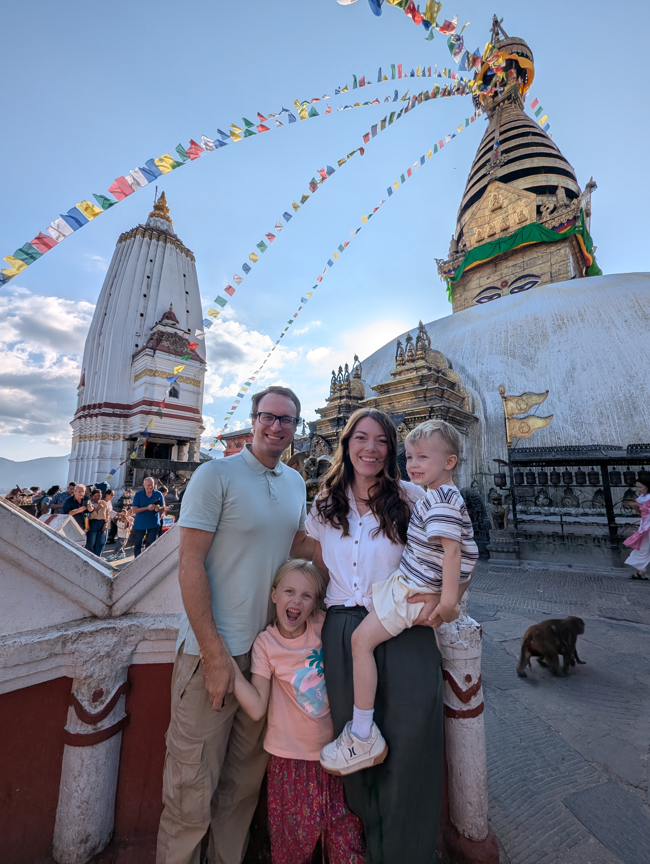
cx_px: 325
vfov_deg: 106.1
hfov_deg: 90.1
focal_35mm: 13
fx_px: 325
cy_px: 432
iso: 44
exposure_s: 1/2519
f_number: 2.2
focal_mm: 1.95
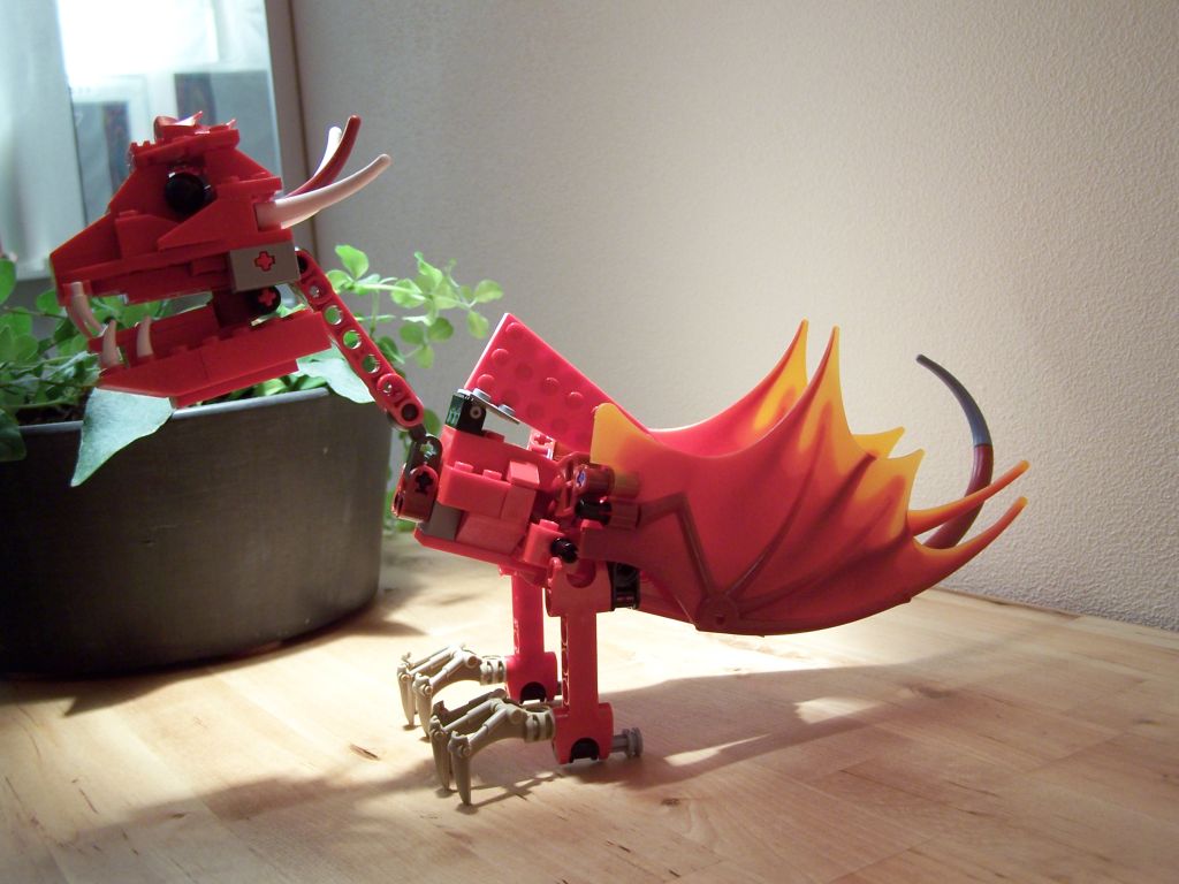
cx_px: 590
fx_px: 1294
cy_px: 442
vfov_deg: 37.7
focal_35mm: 38
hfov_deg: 49.0
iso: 80
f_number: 2.8
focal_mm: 6.3
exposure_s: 1/3
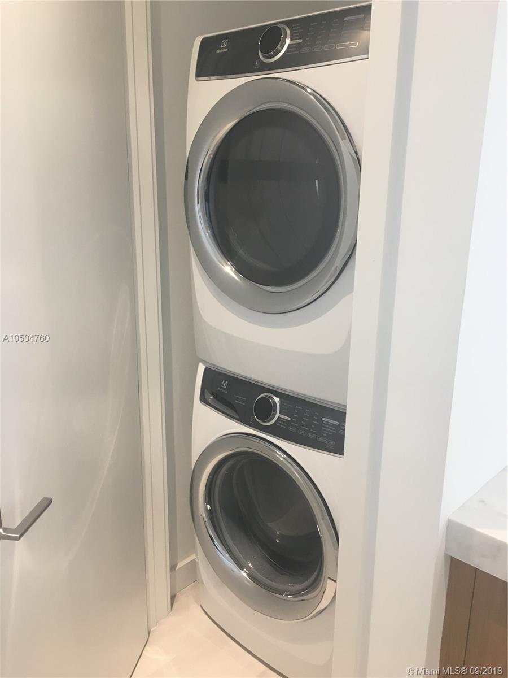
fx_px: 567
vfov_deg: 61.7
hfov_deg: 48.2
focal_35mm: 29
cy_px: 339
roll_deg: -1.0
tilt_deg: -14.9
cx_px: 254
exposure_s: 1/30
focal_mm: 4.15
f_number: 2.2
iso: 80
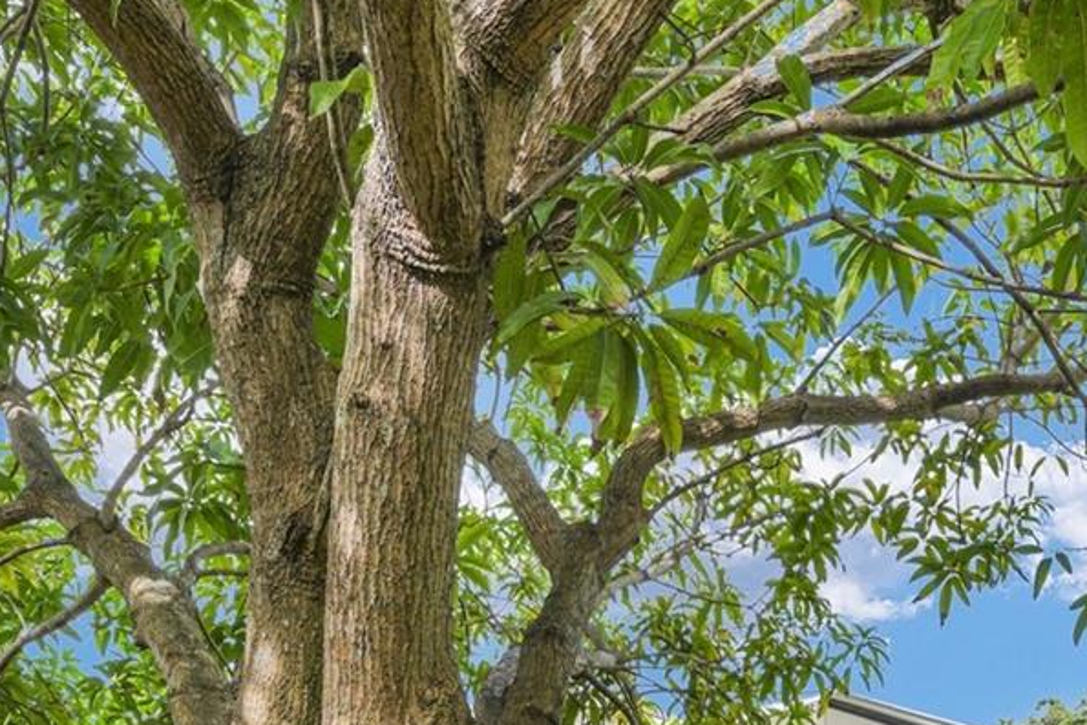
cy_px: 902
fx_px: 1299
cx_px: 692
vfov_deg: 27.0
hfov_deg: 45.0
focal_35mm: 43
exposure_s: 1/60
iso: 200
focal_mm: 16
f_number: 8
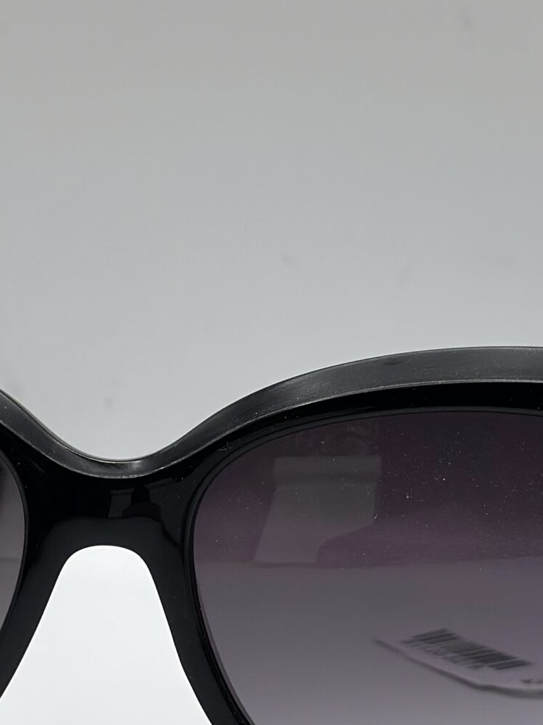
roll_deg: -0.2
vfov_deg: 16.0
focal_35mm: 123
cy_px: 477
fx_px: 2573
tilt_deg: -23.1
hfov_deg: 12.0
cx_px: 123
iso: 80
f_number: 1.78
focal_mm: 6.86
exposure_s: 1/767
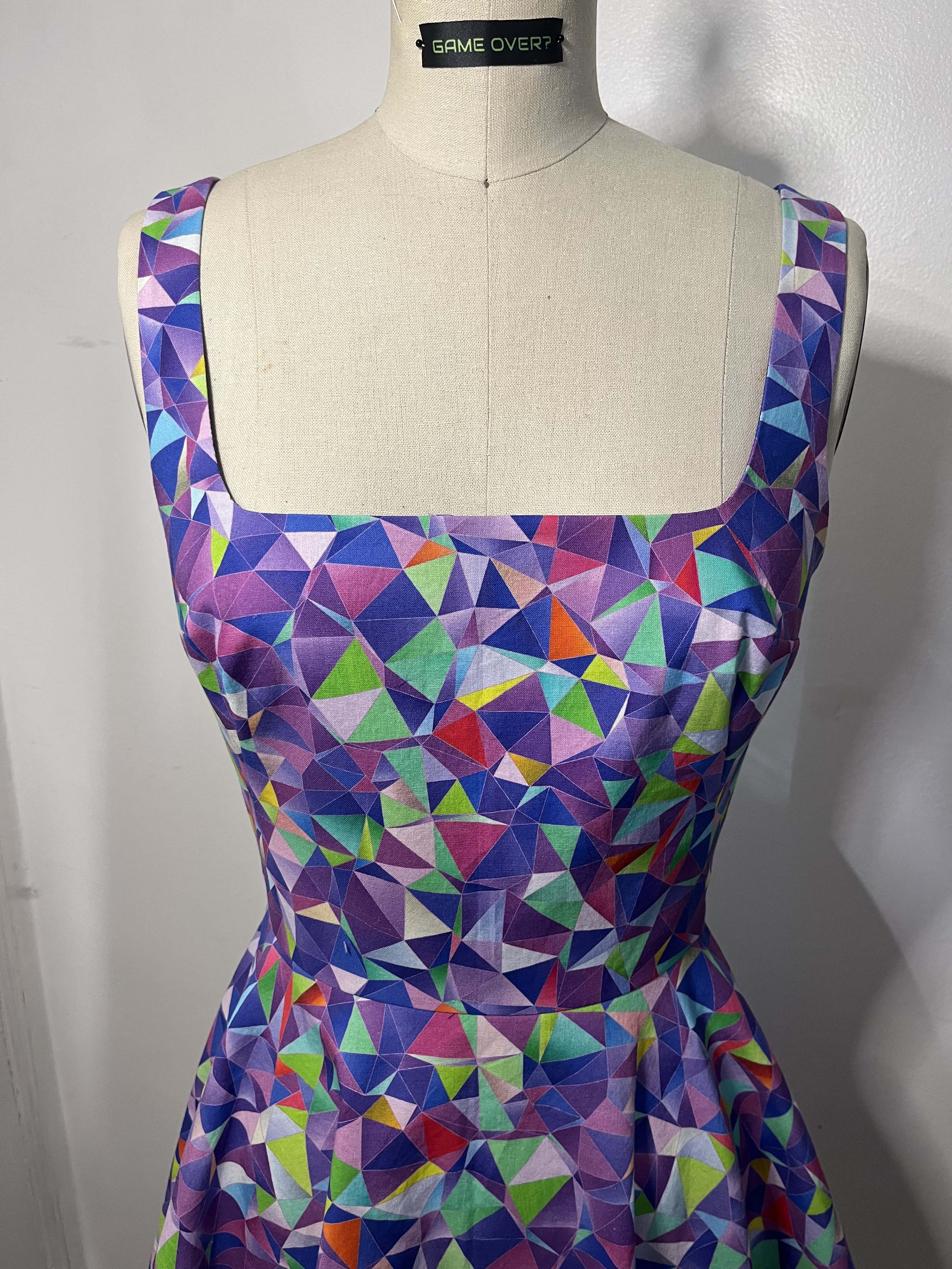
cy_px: 634
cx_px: 476
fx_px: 953
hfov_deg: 53.1
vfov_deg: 67.3
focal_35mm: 26
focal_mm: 5.1
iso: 125
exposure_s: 1/60
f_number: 1.6
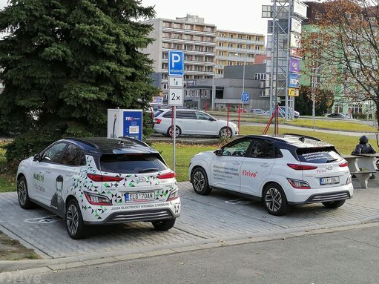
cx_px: 188
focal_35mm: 57
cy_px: 144
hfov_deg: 33.8
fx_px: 624
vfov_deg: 25.6
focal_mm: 5.3
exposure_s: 1/371
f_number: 1.8
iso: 50
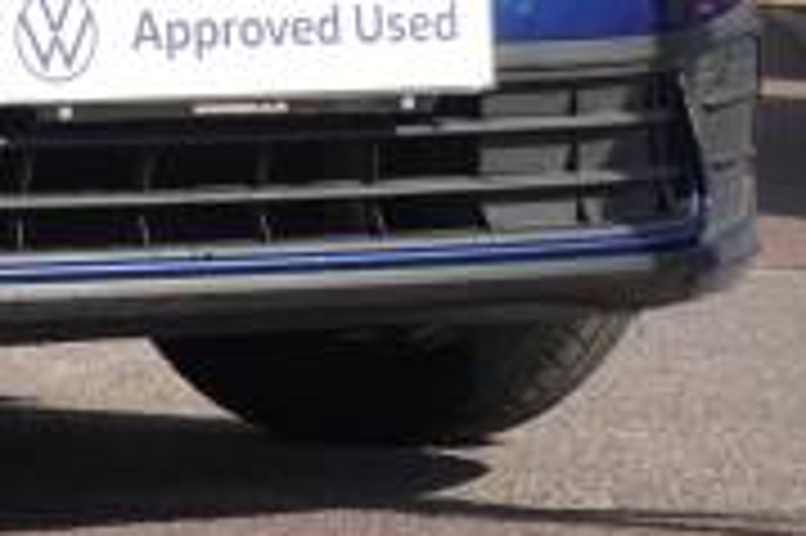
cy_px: -266
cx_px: -468
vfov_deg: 5.6
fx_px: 5386
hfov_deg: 8.3
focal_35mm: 241
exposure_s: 1/200
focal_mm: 45
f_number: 5.6
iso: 100
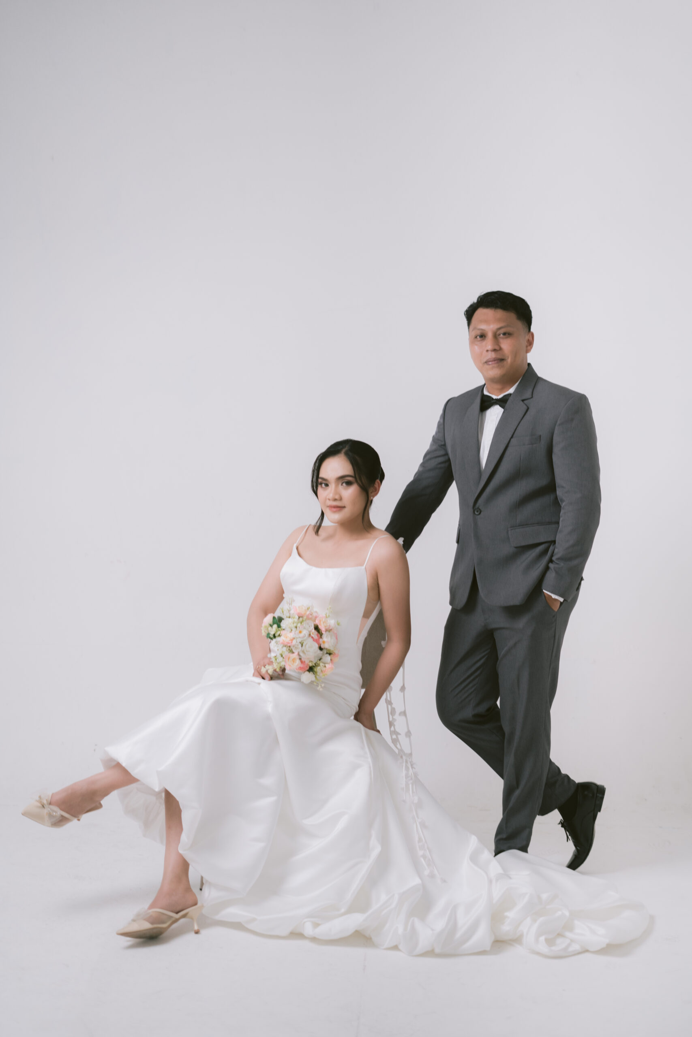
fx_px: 1441
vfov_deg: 39.6
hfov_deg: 27.0
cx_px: 346
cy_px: 518
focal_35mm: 50
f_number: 2.2
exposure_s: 1/80
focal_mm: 50
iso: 400
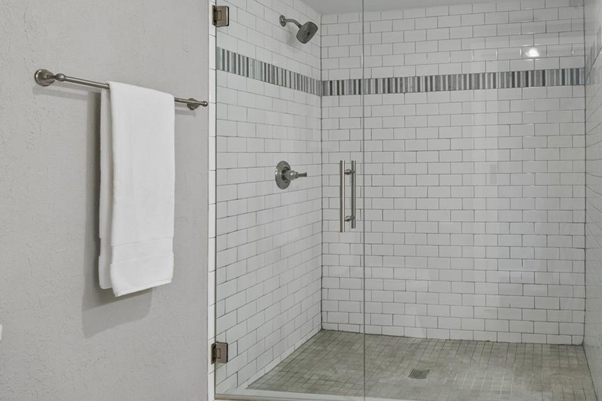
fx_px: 435
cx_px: 447
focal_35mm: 26
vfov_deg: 48.7
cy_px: 135
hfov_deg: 65.4
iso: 100
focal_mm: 10
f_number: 4.5
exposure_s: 1/6
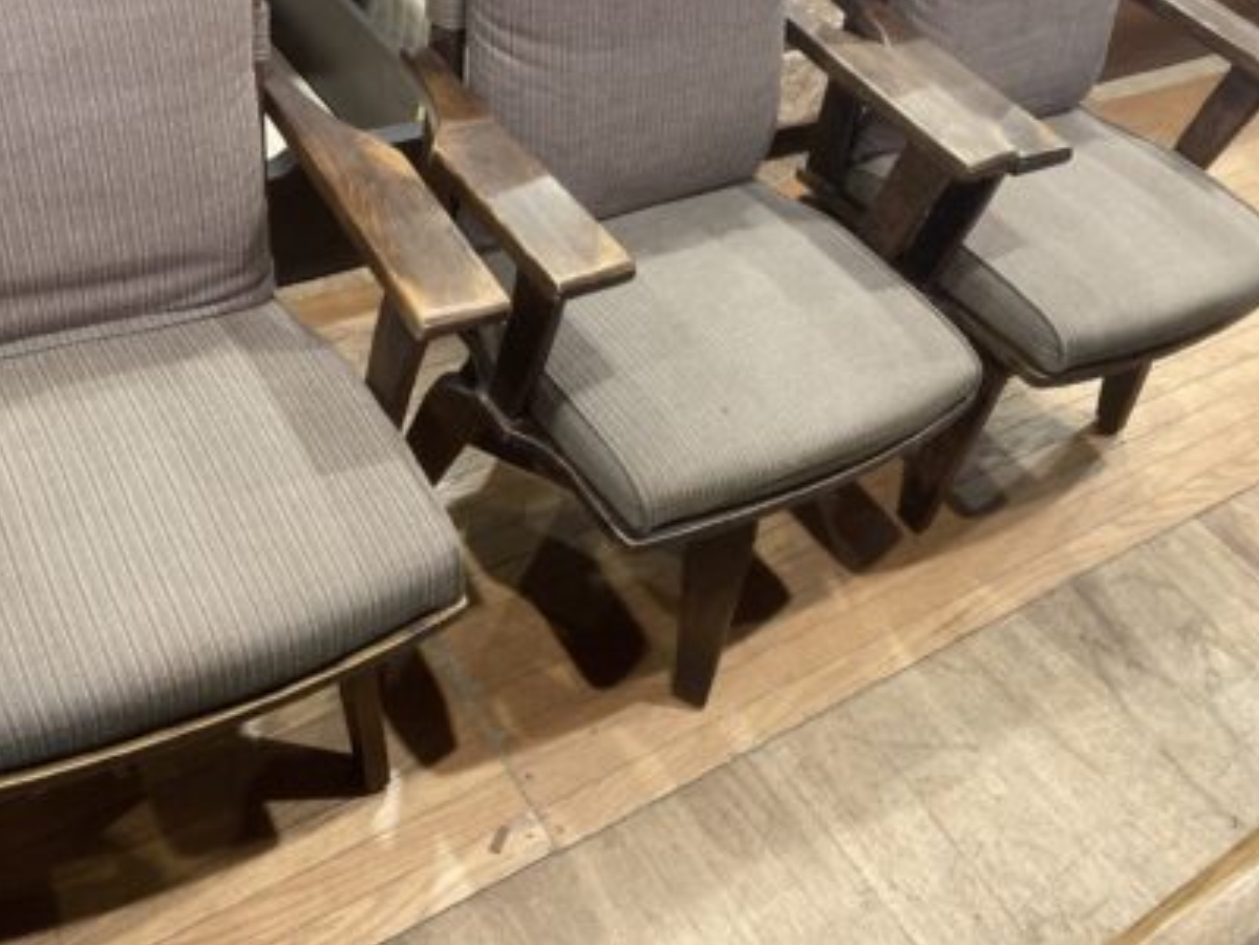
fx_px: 1273
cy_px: 361
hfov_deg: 52.1
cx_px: 482
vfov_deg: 40.4
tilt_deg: -43.9
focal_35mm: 35
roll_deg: -15.7
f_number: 1.8
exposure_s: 1/60
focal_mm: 3.99
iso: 320
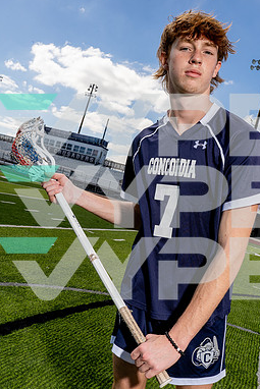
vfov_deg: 57.2
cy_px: 198
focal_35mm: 33
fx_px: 357
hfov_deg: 39.9
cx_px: 149
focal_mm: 28
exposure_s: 1/250
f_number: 14
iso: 100
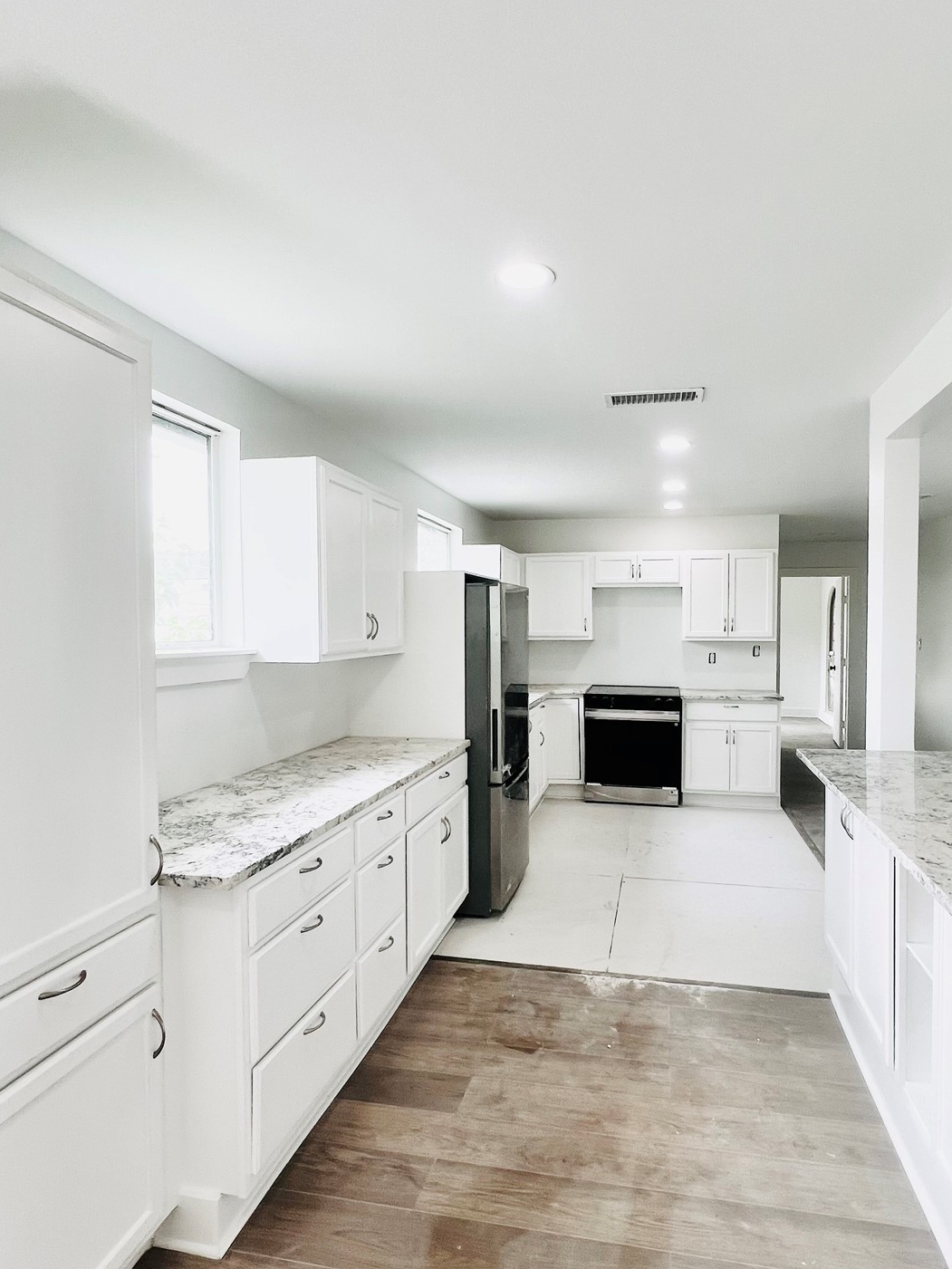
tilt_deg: +1.1
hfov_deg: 68.6
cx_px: 513
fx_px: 697
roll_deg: -2.0
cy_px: 654
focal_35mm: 19
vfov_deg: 84.6
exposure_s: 1/120
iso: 50
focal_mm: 1.57
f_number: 1.8
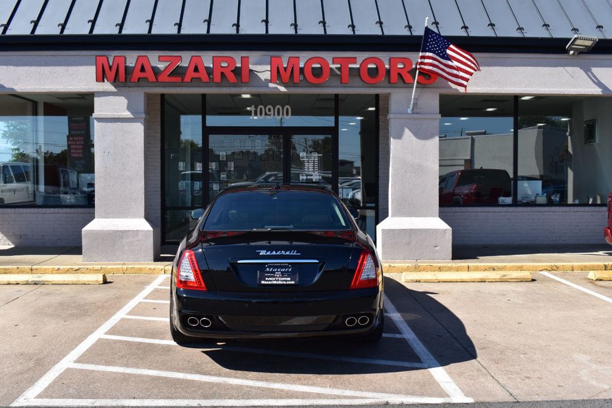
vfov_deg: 34.2
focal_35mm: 39
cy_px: 204
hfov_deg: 49.6
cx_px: 306
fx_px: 663
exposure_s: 1/500
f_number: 11
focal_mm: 26
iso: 400
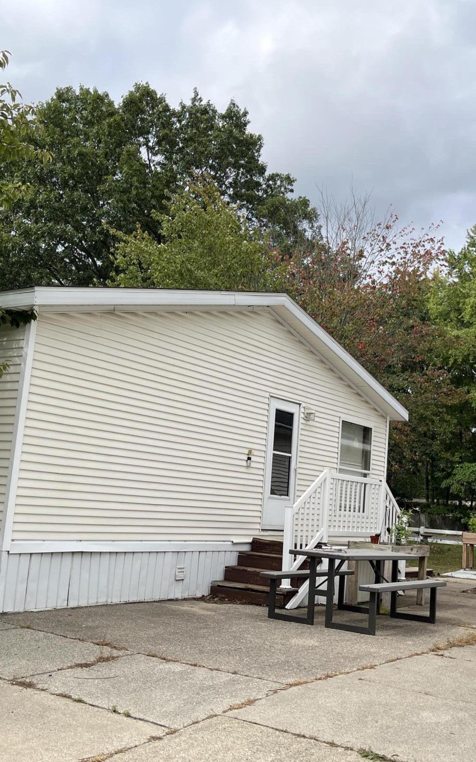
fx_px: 789
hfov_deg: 33.6
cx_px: 253
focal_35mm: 38
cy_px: 391
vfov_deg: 51.5
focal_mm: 5.1
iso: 50
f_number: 1.6
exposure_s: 1/3311
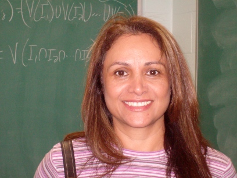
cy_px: 89
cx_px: 118
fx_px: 644
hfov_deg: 20.9
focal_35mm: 94
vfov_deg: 15.7
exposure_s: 1/106
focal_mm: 15.7
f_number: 4.5
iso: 308
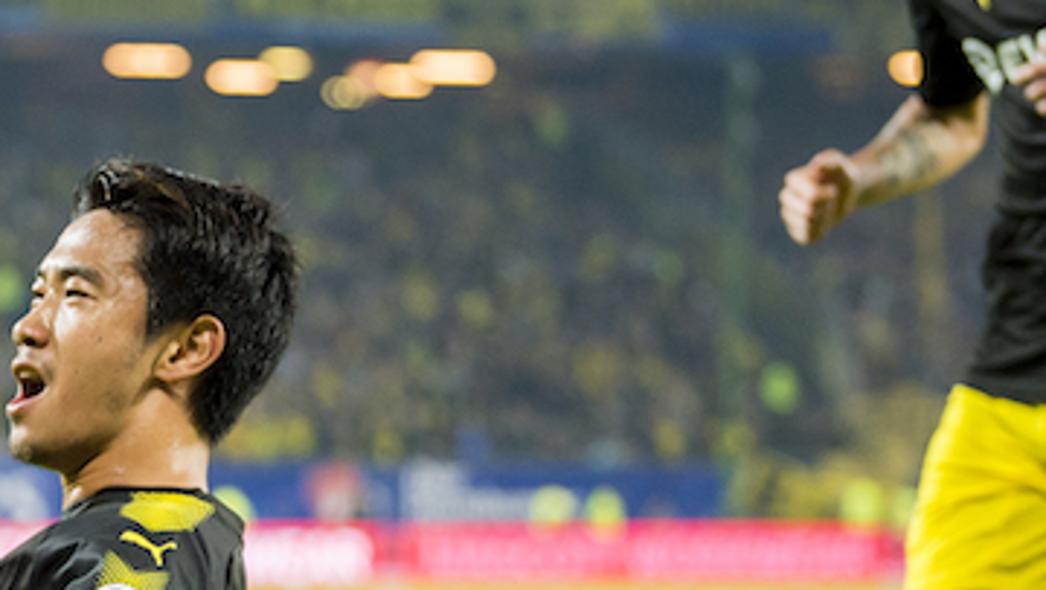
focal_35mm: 200
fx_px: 5550
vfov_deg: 6.0
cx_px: -76
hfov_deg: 10.6
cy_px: 760
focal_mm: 86
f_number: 3.2
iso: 1600
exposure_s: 1/1000
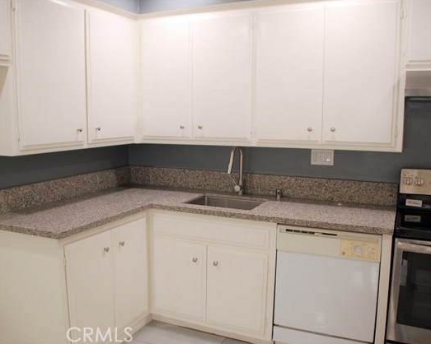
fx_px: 395
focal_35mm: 31
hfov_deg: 57.2
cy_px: 172
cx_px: 216
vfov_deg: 47.1
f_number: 4
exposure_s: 1/60
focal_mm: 18
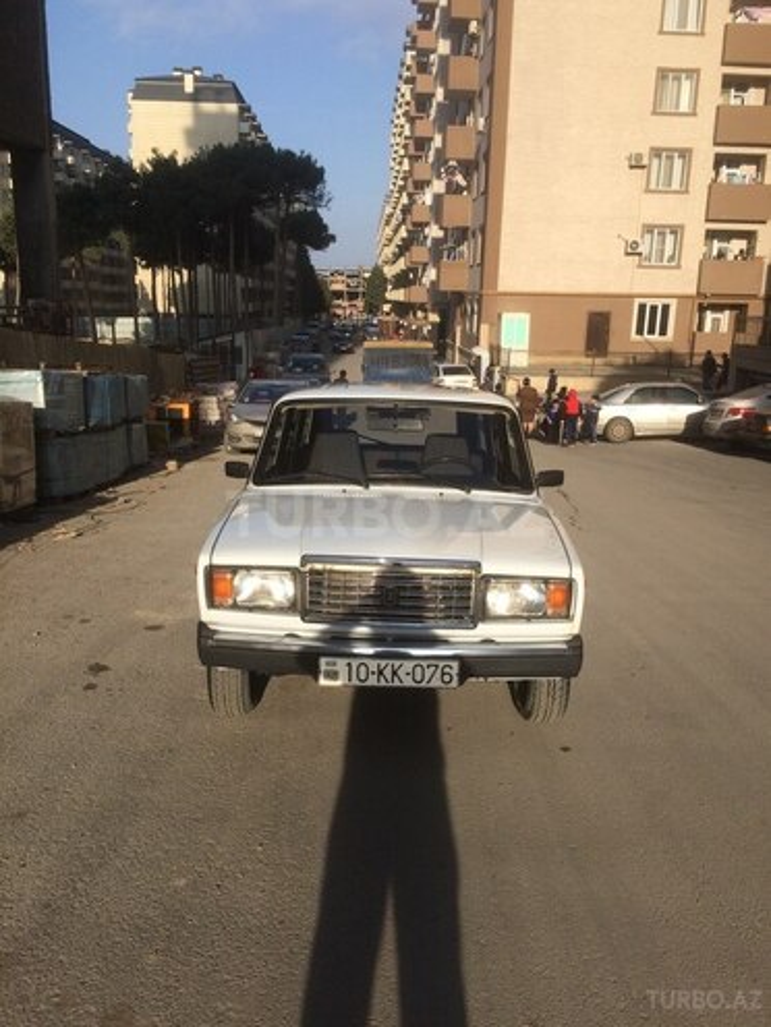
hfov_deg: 48.2
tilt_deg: -15.2
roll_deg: -0.1
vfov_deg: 61.7
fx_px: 861
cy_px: 514
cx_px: 386
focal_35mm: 29
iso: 32
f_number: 2.2
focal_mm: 4.15
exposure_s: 1/2160
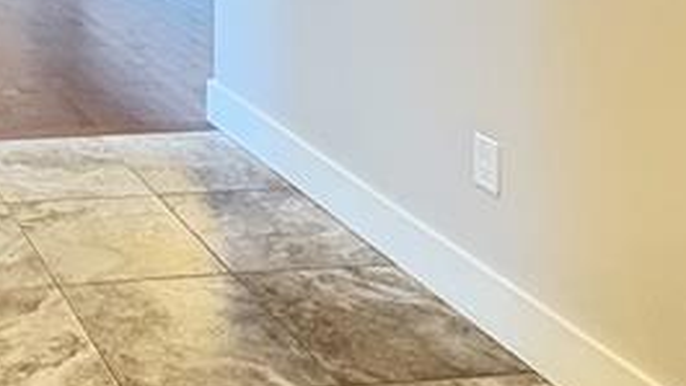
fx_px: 1073
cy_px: -264
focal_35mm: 59
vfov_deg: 17.4
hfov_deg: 30.1
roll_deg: -0.4
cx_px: -145
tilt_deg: +0.2
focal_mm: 2.22
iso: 800
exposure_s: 1/30
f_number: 2.2
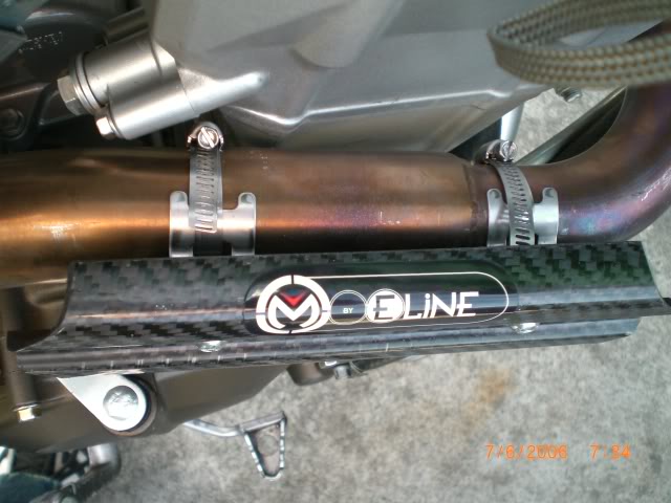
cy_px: 252
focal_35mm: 38
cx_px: 336
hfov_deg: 49.0
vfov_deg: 37.7
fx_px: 737
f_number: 3.1
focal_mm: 6.3
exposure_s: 1/60
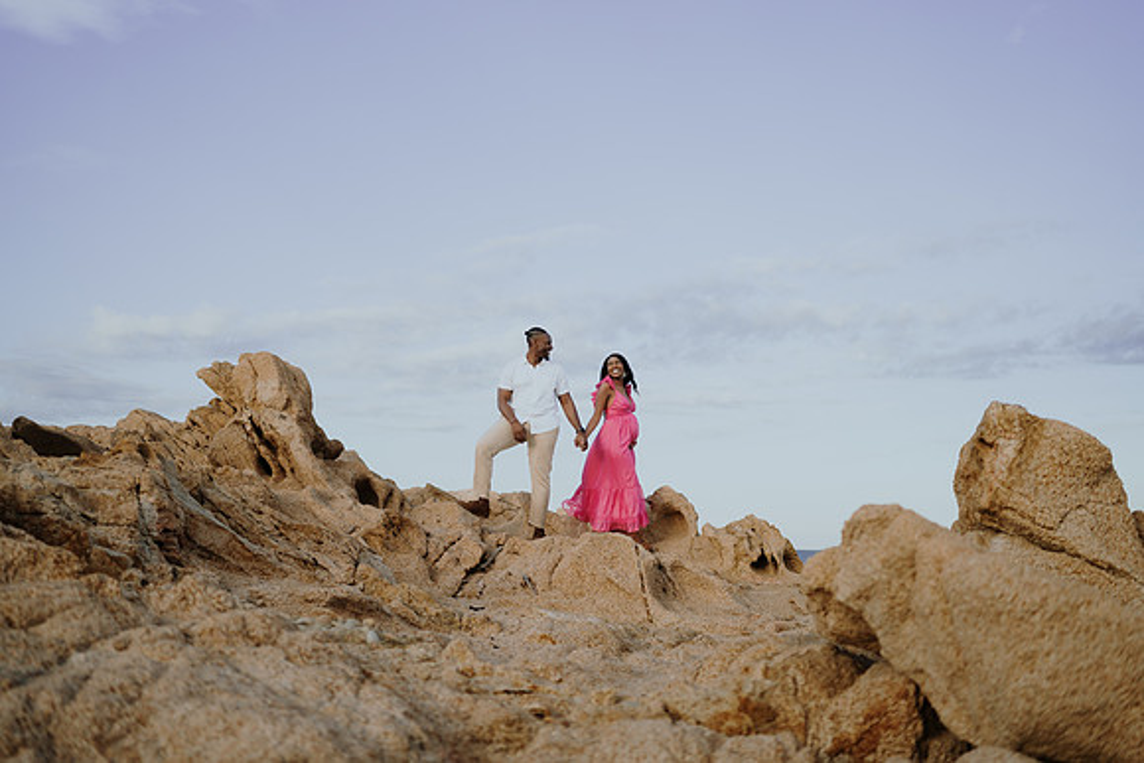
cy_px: 382
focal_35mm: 35
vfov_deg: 37.9
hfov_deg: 54.4
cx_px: 572
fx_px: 1112
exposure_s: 1/3200
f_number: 1.8
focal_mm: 35
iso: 100
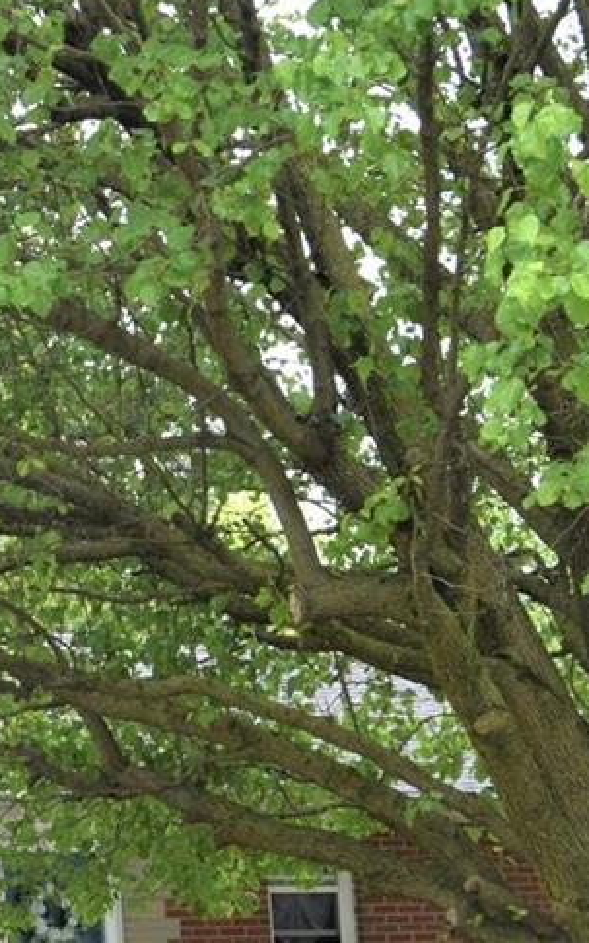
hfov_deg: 11.5
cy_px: 859
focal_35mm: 111
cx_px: -144
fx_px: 2852
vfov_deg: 18.4
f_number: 8
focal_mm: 22
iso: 400
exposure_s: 1/250
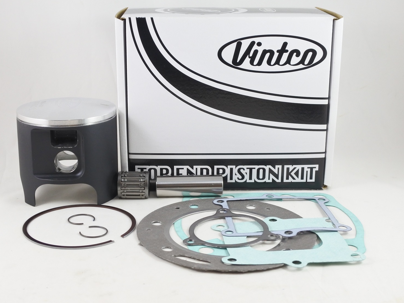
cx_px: 191
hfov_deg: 44.8
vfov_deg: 34.4
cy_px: 151
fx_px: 490
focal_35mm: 42
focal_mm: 14.3
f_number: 4
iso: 560
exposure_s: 1/125
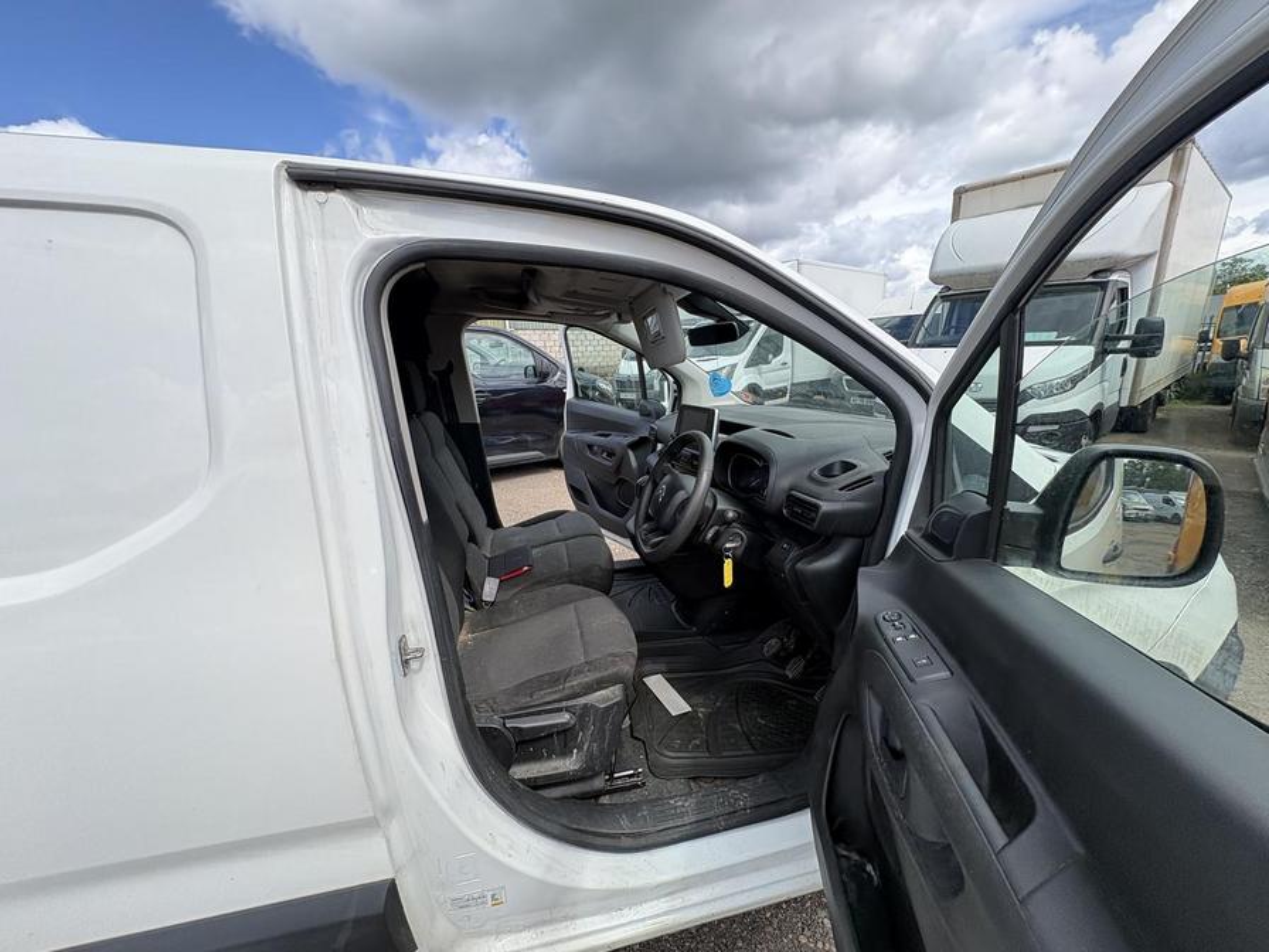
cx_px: 634
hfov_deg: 102.1
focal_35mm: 14
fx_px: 513
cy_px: 476
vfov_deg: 85.7
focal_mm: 2.22
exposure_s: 1/440
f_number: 2.2
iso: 50
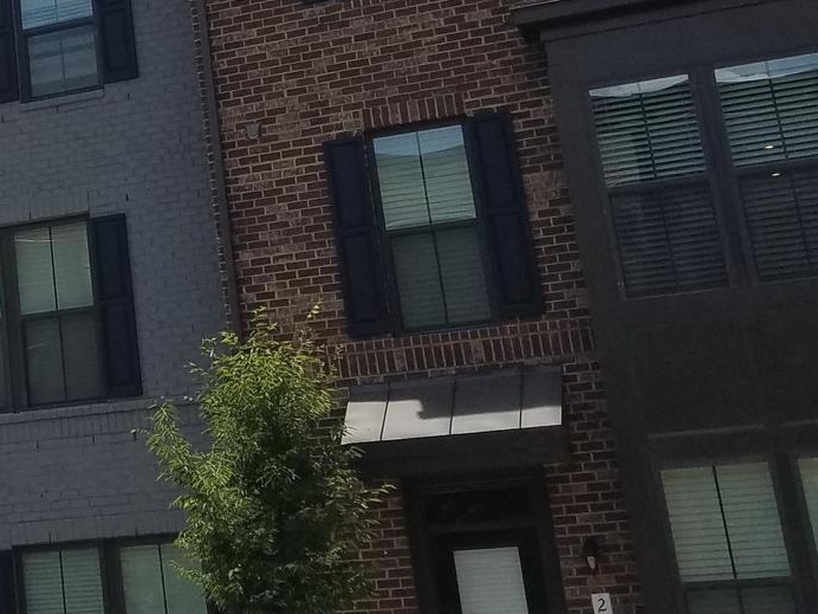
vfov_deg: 18.2
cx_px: -149
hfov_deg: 23.3
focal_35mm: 77
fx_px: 1820
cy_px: -115
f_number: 1.7
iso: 50
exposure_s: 1/4192
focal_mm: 4.2
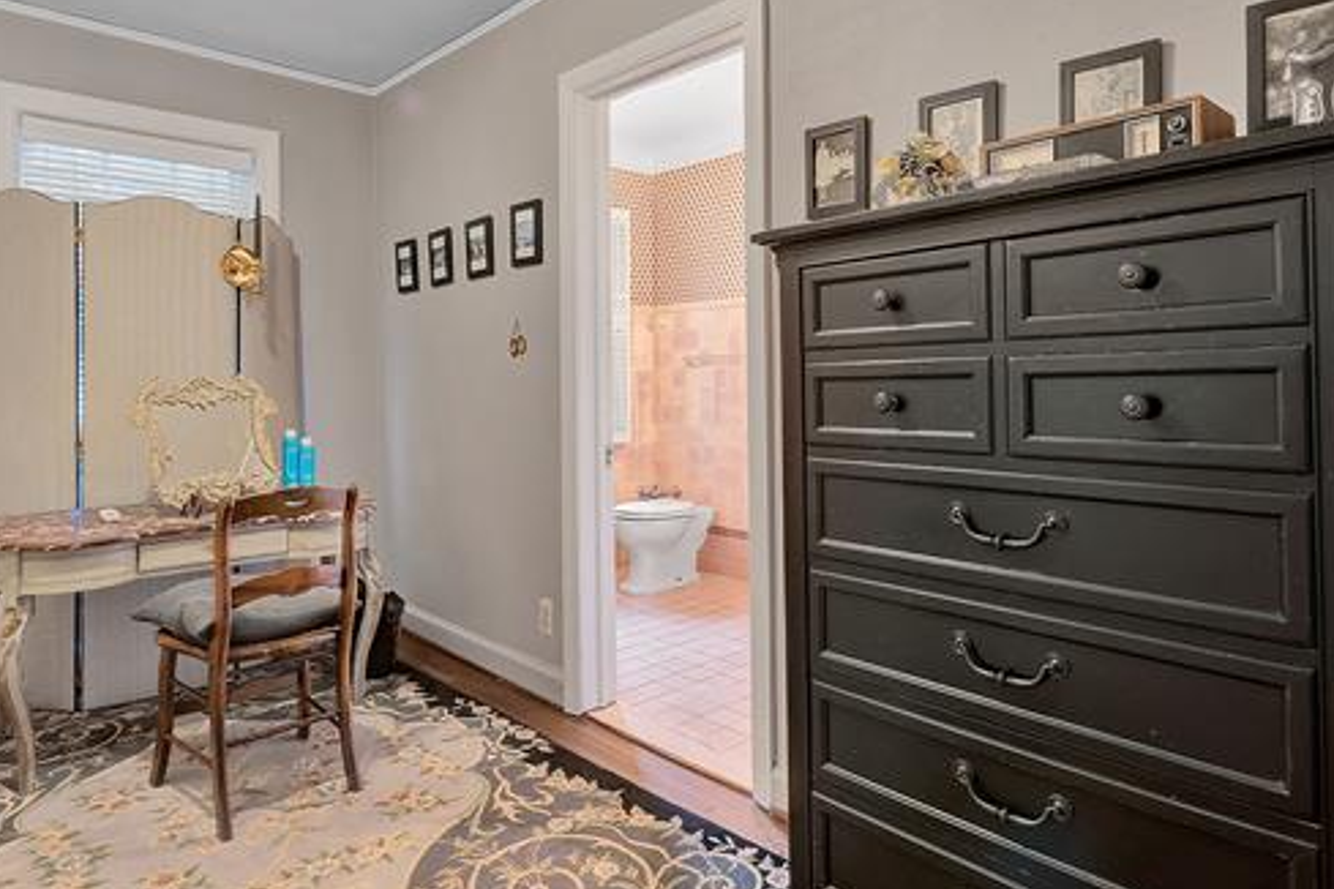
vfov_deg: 57.0
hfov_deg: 78.5
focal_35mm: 22
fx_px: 815
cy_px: 376
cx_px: 638
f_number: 9
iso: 100
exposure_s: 1.6
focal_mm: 14
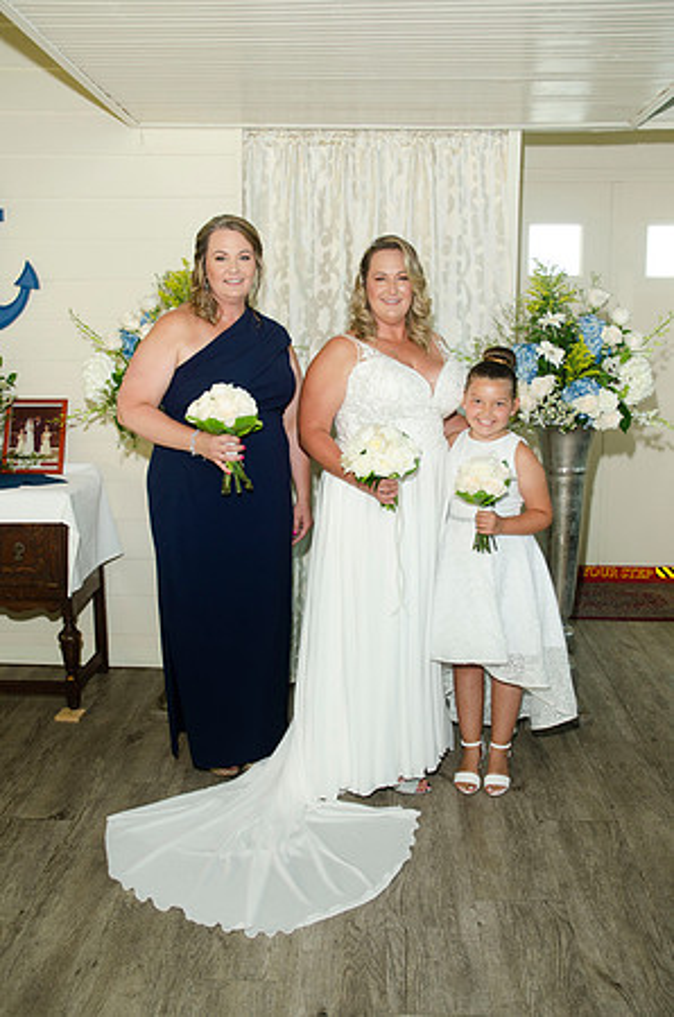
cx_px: 337
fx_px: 1016
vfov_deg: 53.2
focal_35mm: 36
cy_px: 508
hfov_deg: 36.7
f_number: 5.6
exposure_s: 1/125
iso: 400
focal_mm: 24
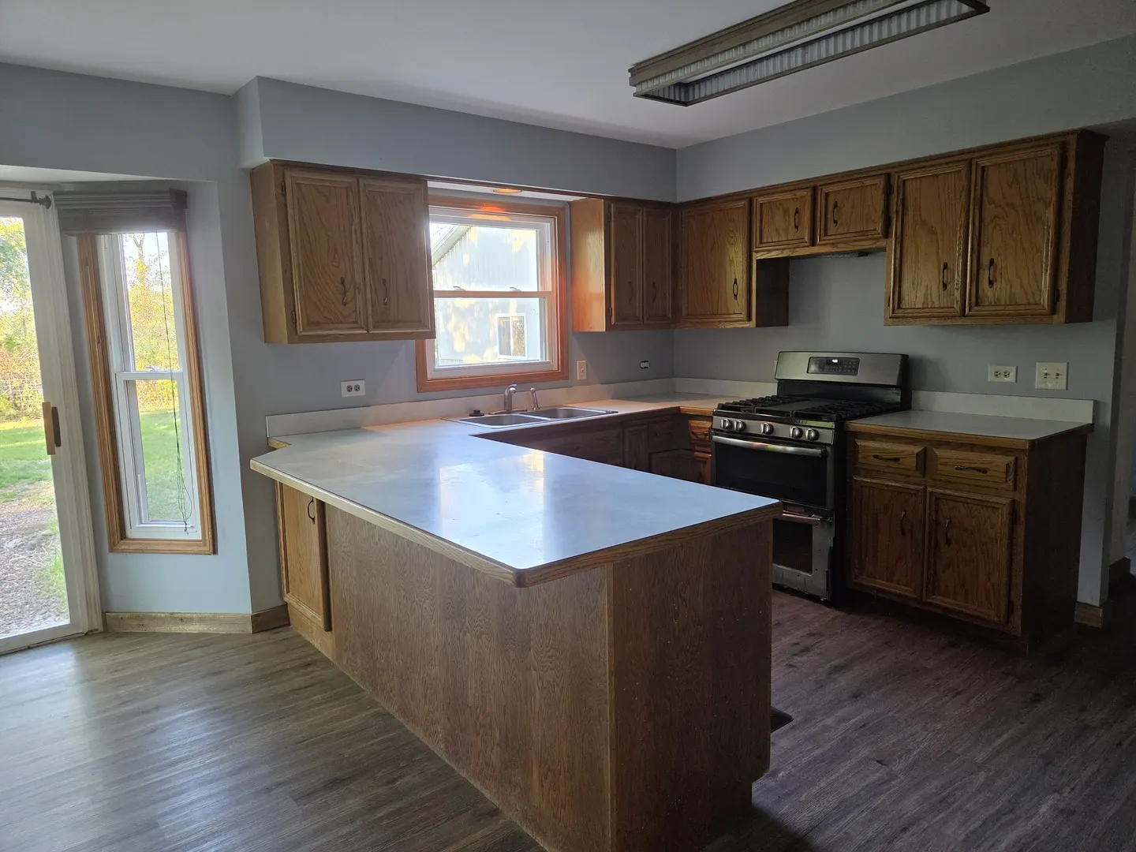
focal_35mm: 23
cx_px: 568
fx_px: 755
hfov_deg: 73.9
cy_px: 426
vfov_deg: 58.9
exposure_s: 1/120
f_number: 1.8
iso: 640
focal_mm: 5.4
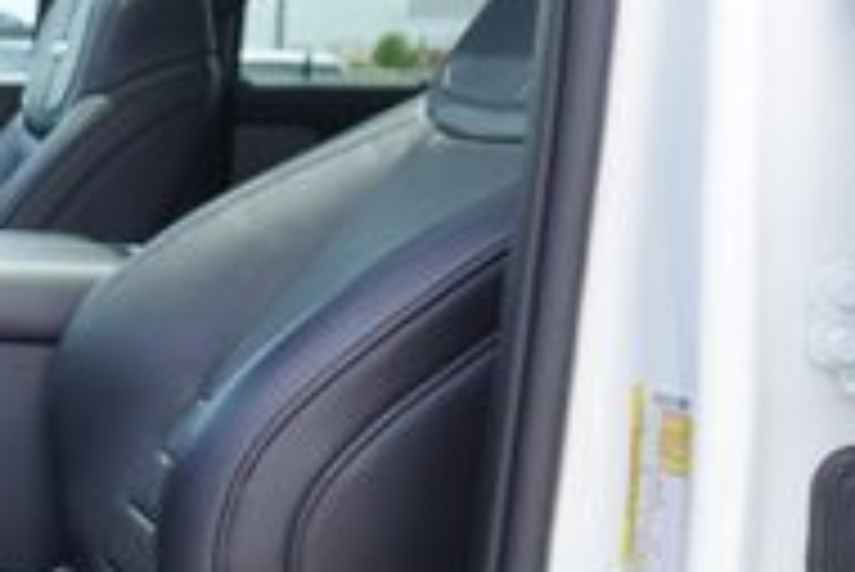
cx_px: -414
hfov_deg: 21.3
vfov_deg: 16.9
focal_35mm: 81
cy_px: 293
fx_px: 1925
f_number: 5
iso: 100
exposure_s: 1/100
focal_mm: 16
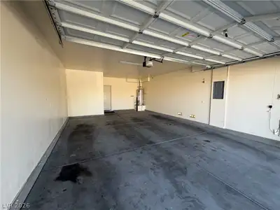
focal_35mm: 14
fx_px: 113
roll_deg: -0.5
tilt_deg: -4.5
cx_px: 140
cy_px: 105
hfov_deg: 102.1
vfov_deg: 85.7
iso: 64
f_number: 2.2
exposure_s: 1/121
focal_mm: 2.22
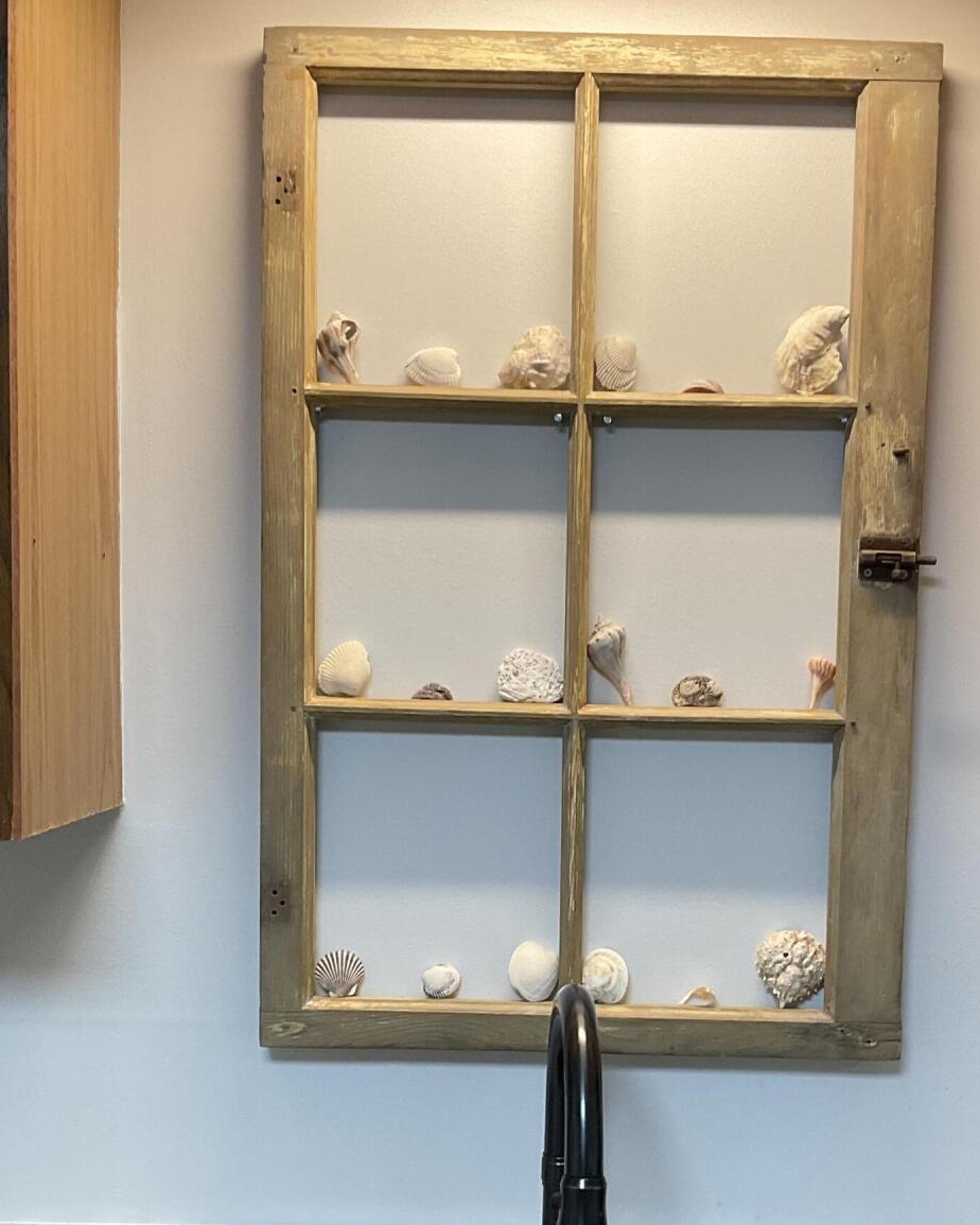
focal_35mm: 49
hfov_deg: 30.8
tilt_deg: -6.3
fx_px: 1777
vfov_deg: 37.6
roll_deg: -2.6
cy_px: 833
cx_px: 576
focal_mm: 3
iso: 40
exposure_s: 1/60
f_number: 1.8
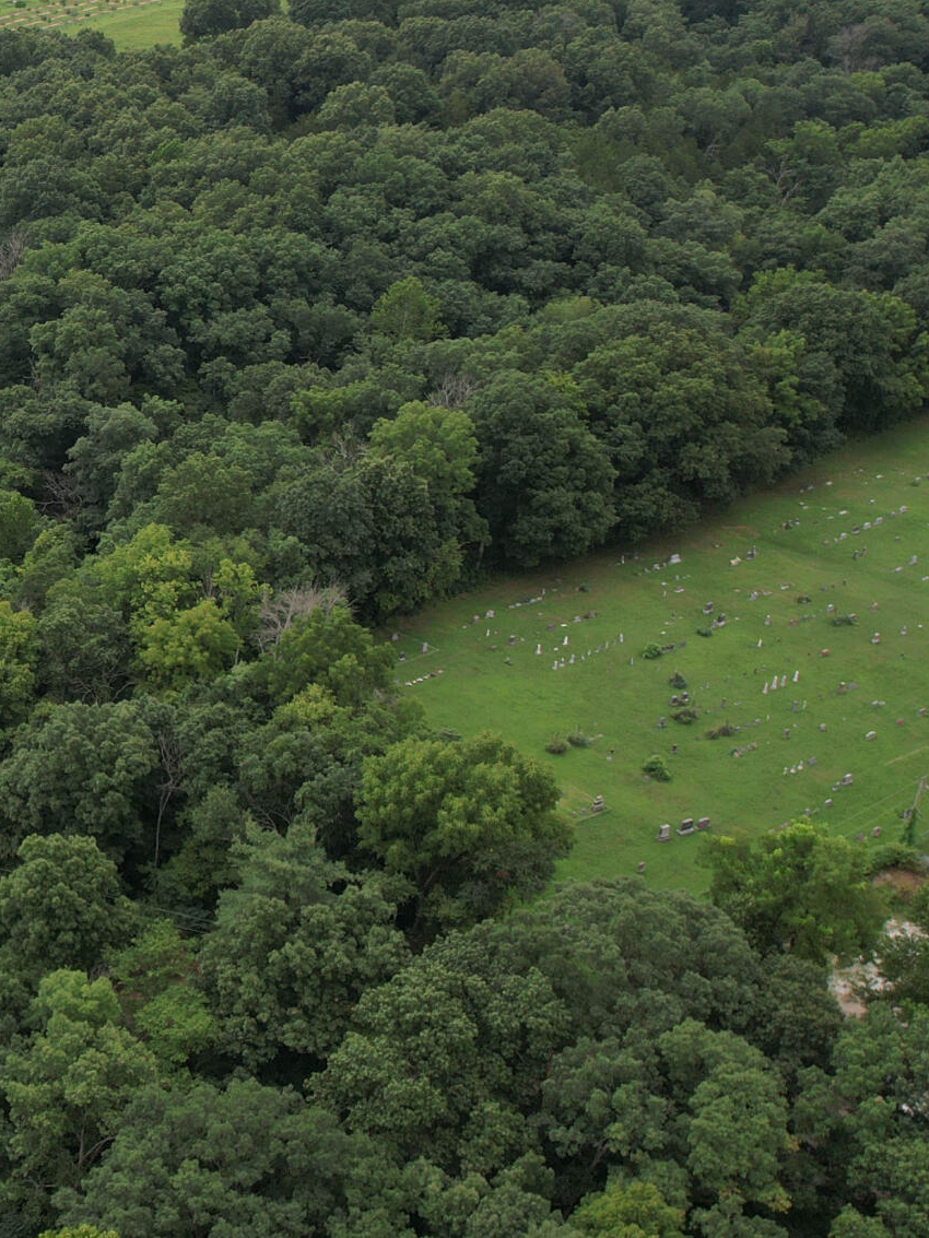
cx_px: -351
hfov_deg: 22.6
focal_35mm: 56
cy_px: 470
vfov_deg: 34.2
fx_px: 2003
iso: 100
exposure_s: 1/640
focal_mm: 8.38
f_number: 2.8
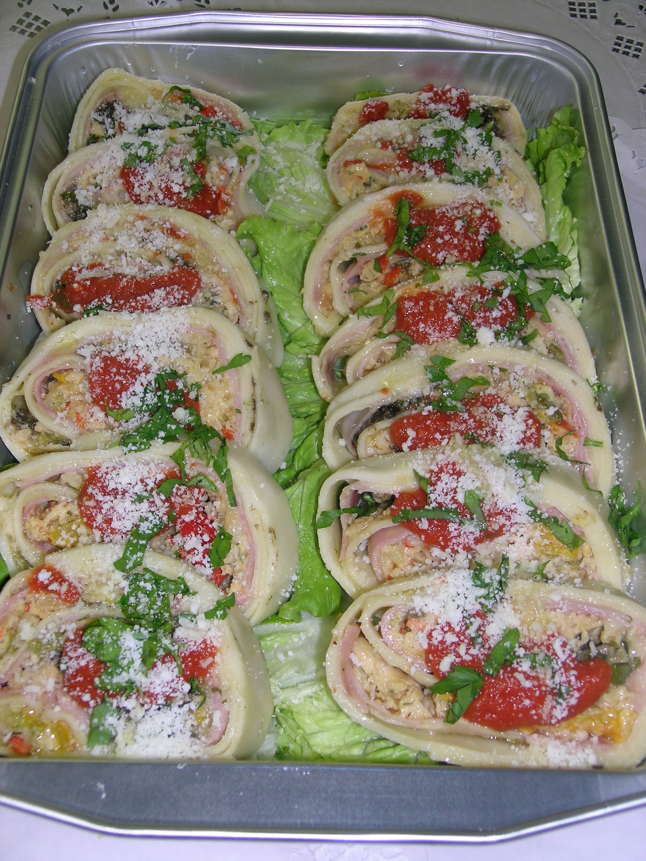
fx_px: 1145
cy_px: 430
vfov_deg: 41.2
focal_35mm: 46
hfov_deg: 31.5
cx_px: 323
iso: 50
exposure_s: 1/60.1
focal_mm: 9.5
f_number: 3.3
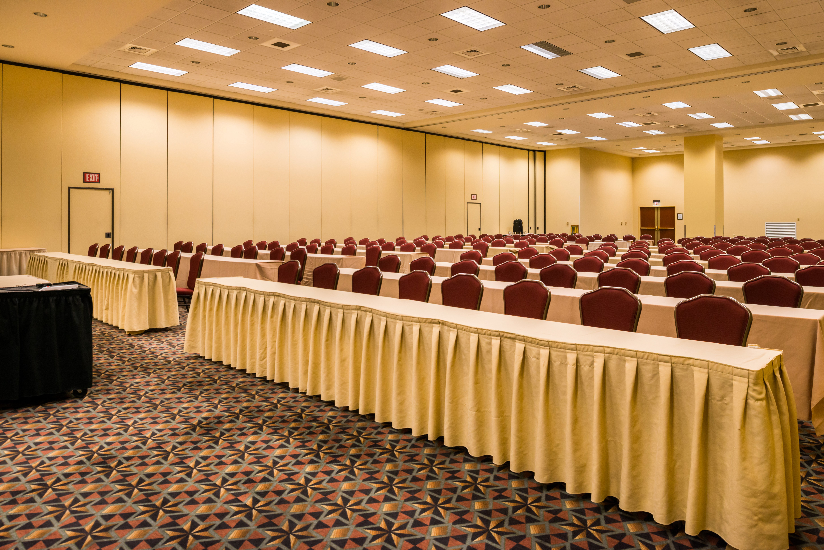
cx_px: 412
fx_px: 549
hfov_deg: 73.7
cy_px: 275
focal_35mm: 24
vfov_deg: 53.2
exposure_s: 1/10
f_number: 9.5
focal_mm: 24
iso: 400
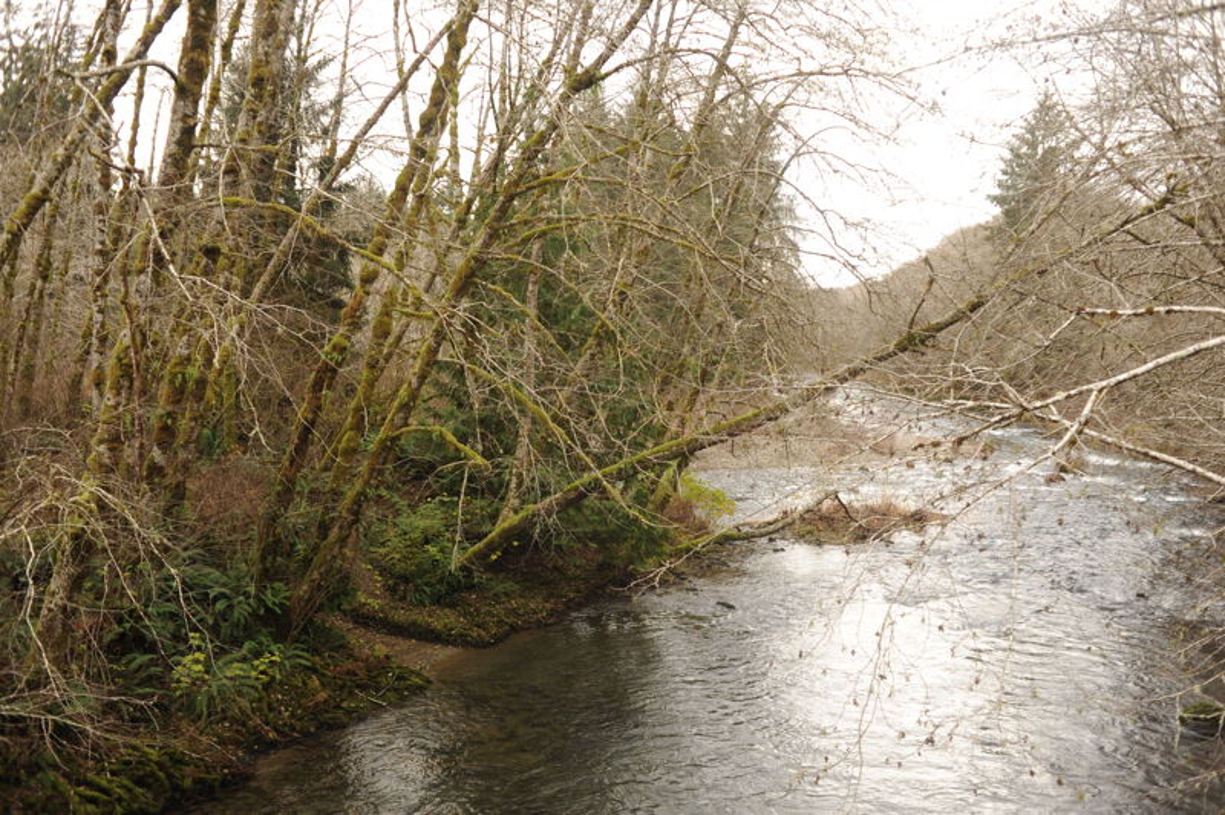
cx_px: 612
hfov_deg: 54.5
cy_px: 408
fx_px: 1190
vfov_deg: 37.8
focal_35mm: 35
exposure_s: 1/125
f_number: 4
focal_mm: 35
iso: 200
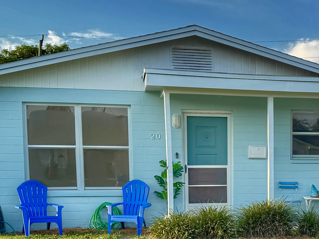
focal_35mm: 69
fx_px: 636
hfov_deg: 27.2
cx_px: 283
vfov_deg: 20.7
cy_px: 228
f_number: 1.78
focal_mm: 6.76
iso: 80
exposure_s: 1/1238
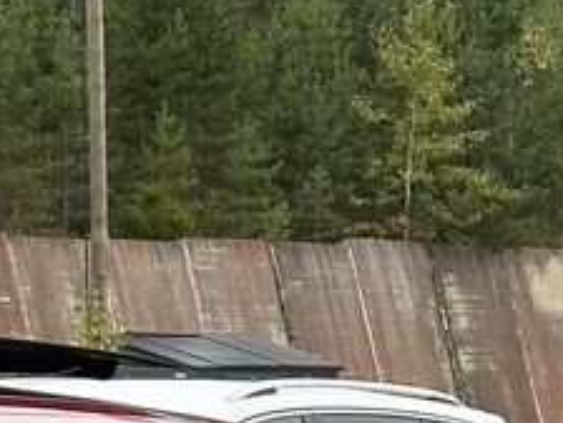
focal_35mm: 308
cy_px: 622
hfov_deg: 6.4
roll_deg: -0.1
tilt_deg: -1.7
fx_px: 5009
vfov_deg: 4.8
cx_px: -292
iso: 64
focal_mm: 6.86
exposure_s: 1/414
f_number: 1.78
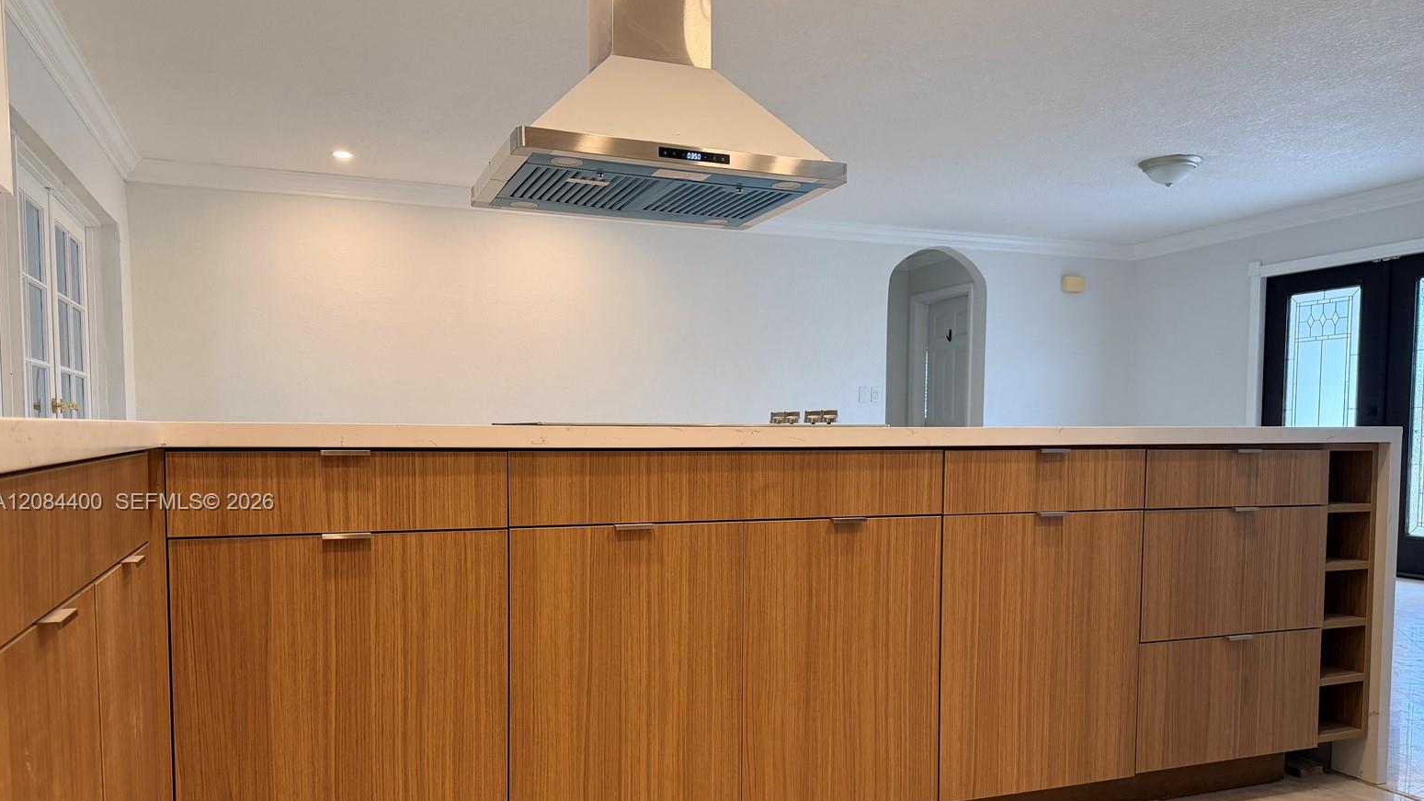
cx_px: 723
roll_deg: +0.1
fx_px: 1020
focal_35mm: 27
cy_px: 503
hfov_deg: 69.8
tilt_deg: -4.2
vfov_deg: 42.6
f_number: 1.78
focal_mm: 6.76
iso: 200
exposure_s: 1/134
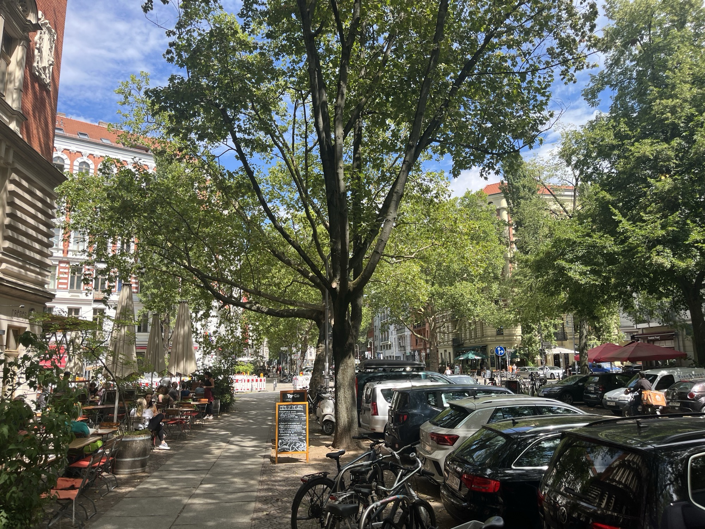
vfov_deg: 53.1
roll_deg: +1.0
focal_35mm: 26
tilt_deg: +8.6
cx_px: 352
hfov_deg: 67.3
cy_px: 264
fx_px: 530
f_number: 1.6
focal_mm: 5.1
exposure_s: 1/1163
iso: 50
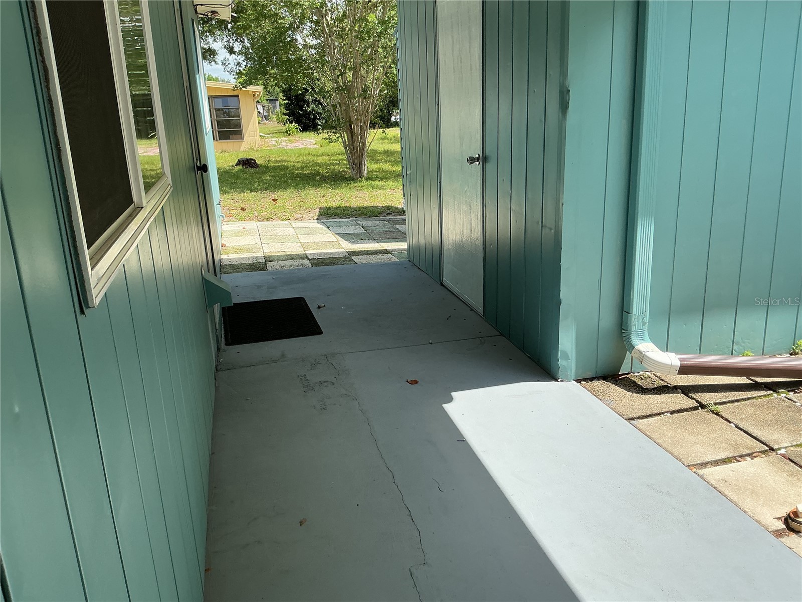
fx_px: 672
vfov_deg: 48.2
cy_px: 301
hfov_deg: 61.7
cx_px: 401
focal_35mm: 29
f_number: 1.8
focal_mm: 3
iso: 25
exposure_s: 1/855
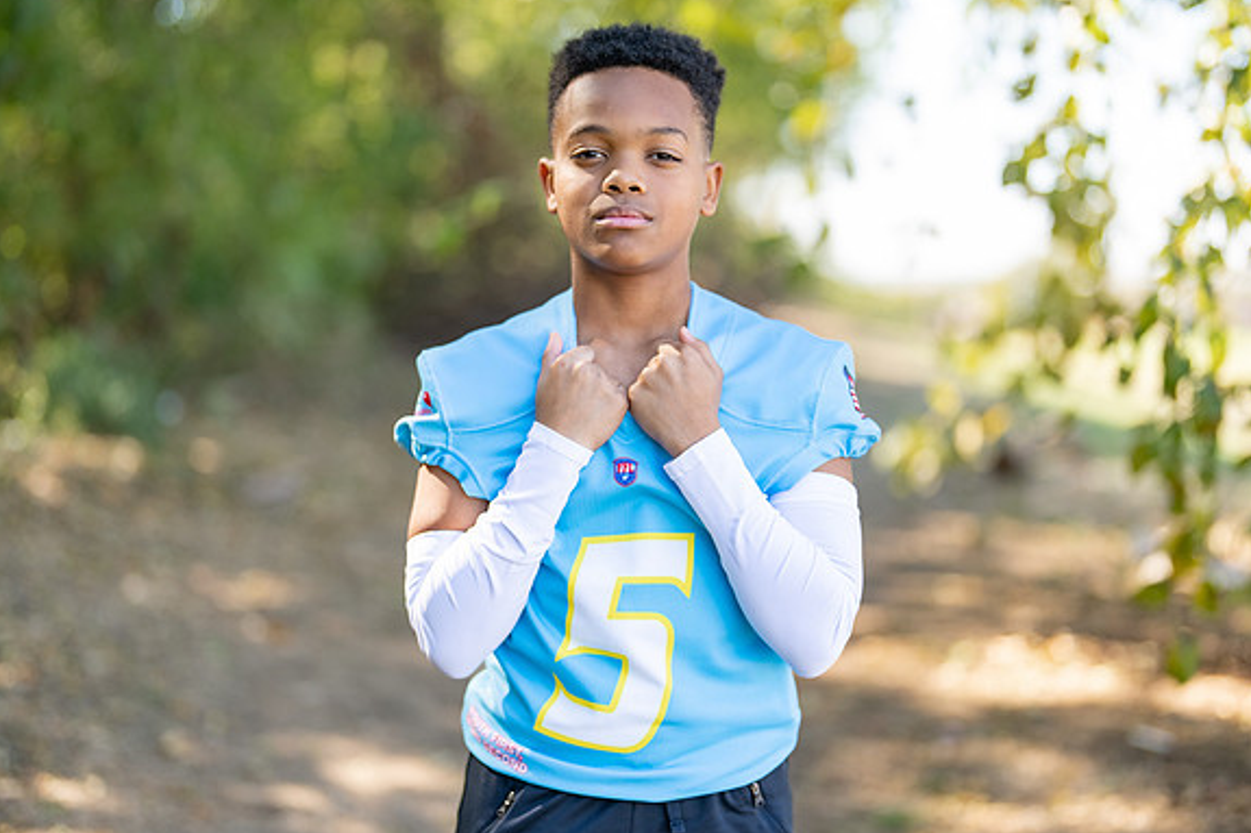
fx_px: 1980
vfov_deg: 23.8
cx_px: 645
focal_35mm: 57
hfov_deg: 35.1
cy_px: 399
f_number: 1.2
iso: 100
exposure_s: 1/1000
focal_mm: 50
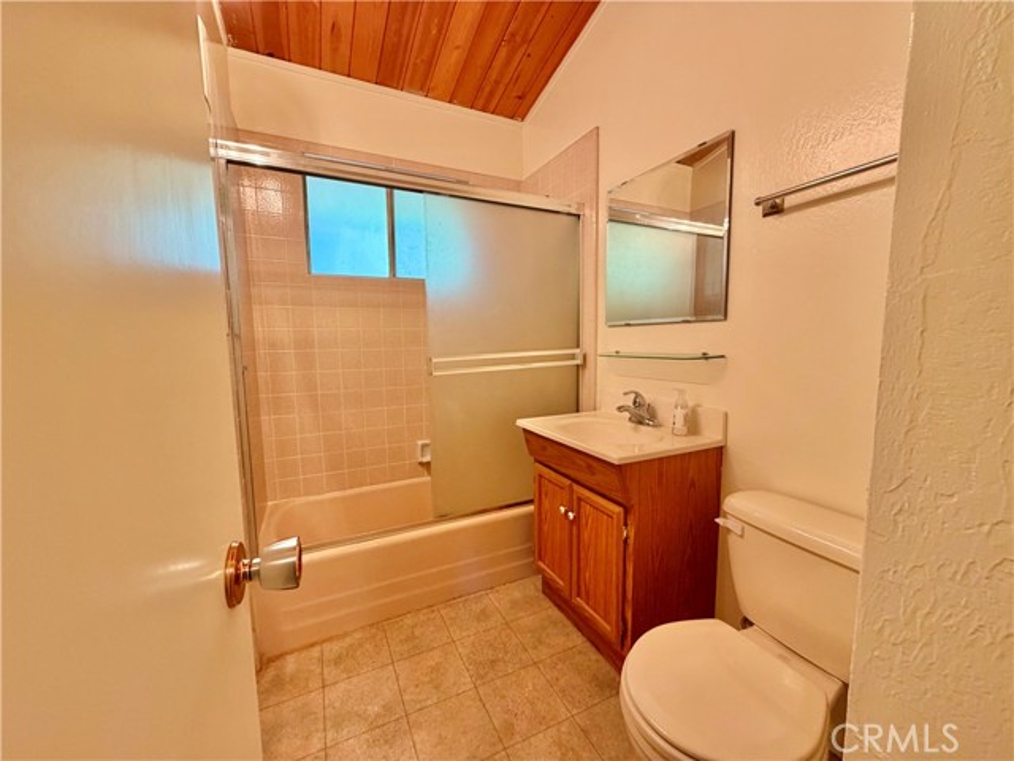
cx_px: 507
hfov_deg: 102.1
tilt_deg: -6.5
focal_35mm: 14
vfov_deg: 85.7
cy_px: 380
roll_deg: +0.6
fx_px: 410
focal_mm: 2.22
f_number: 2.2
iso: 250
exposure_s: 1/60
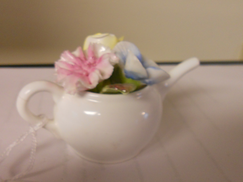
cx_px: 122
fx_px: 267
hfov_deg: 49.0
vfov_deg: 37.7
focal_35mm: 38
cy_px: 97
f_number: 3.5
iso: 400
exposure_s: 1/25
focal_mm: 5.8
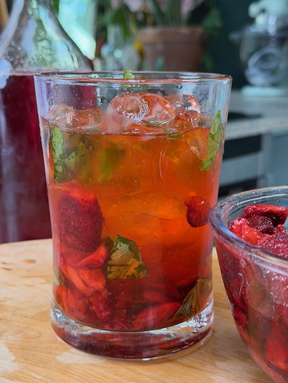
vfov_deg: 39.7
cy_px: 192
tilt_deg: -15.0
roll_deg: -0.1
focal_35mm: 48
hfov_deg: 30.3
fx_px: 532
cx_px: 144
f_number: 1.78
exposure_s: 1/191
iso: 200
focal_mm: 6.76
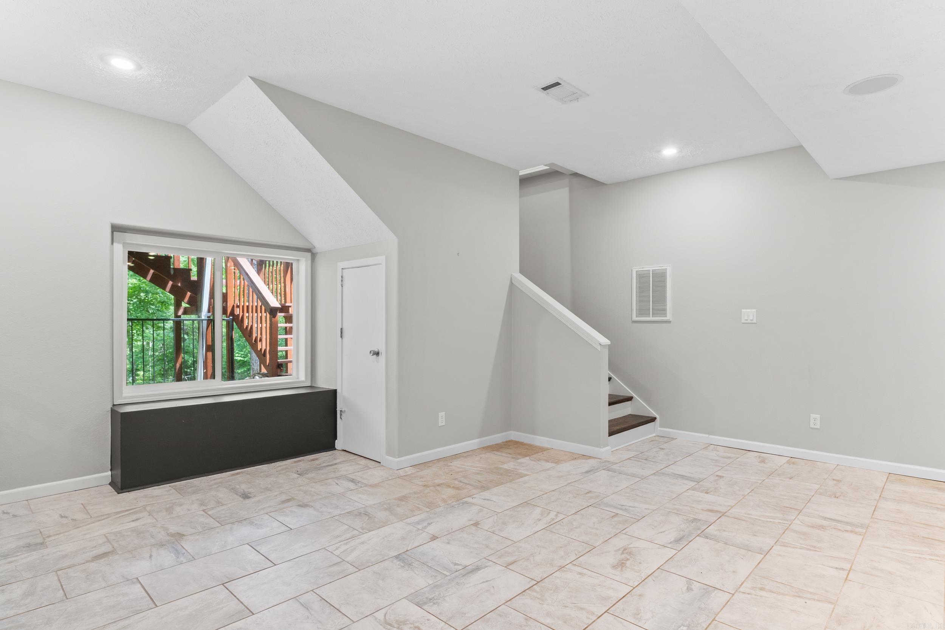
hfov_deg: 87.7
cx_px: 472
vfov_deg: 65.2
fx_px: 492
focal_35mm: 19
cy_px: 315
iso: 320
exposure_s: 1/2.5
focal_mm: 12.5
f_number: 7.1
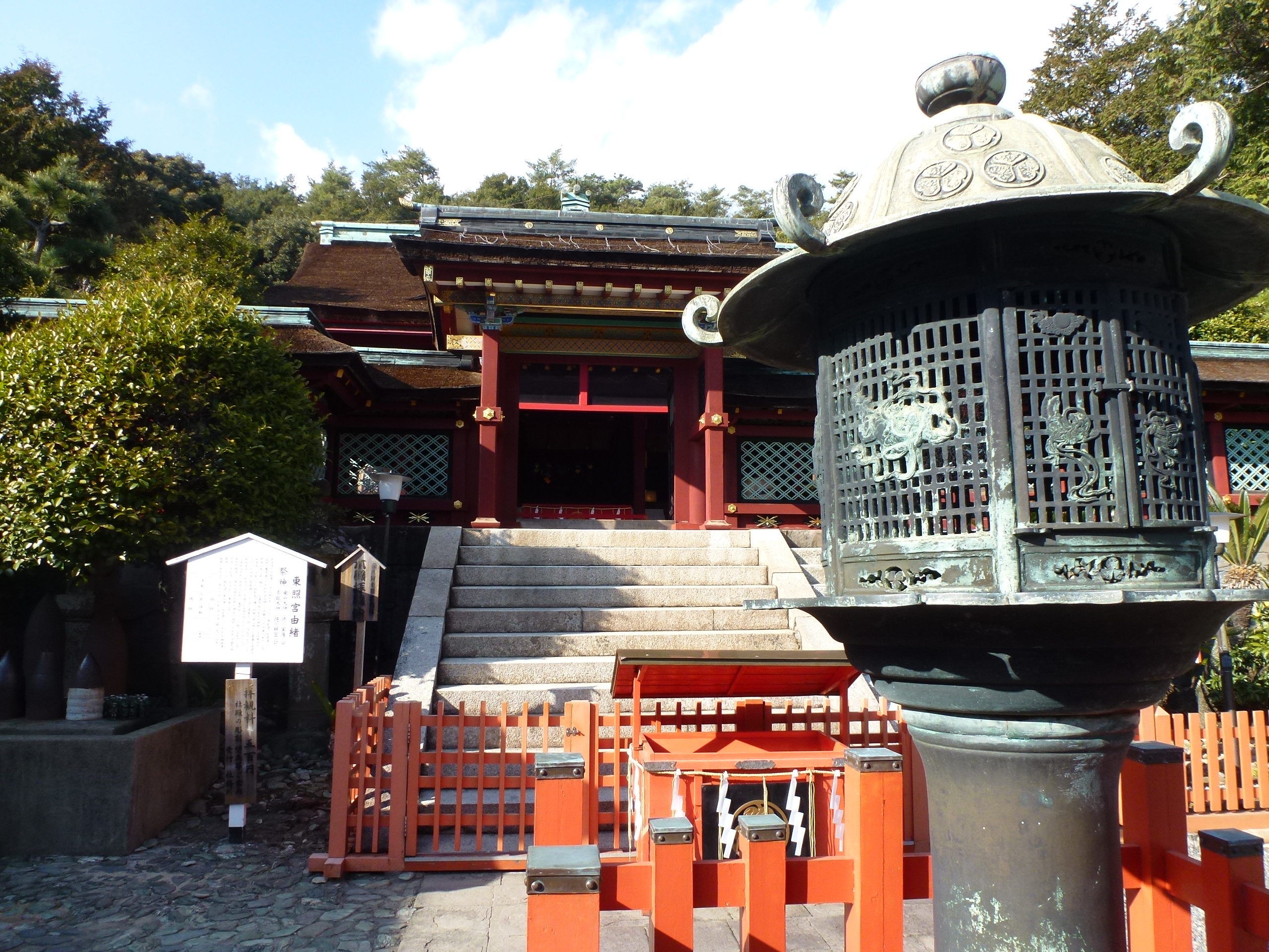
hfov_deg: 71.6
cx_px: 634
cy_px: 476
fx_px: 880
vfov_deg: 56.8
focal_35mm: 24
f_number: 4
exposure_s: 1/250
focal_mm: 4.3
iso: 100
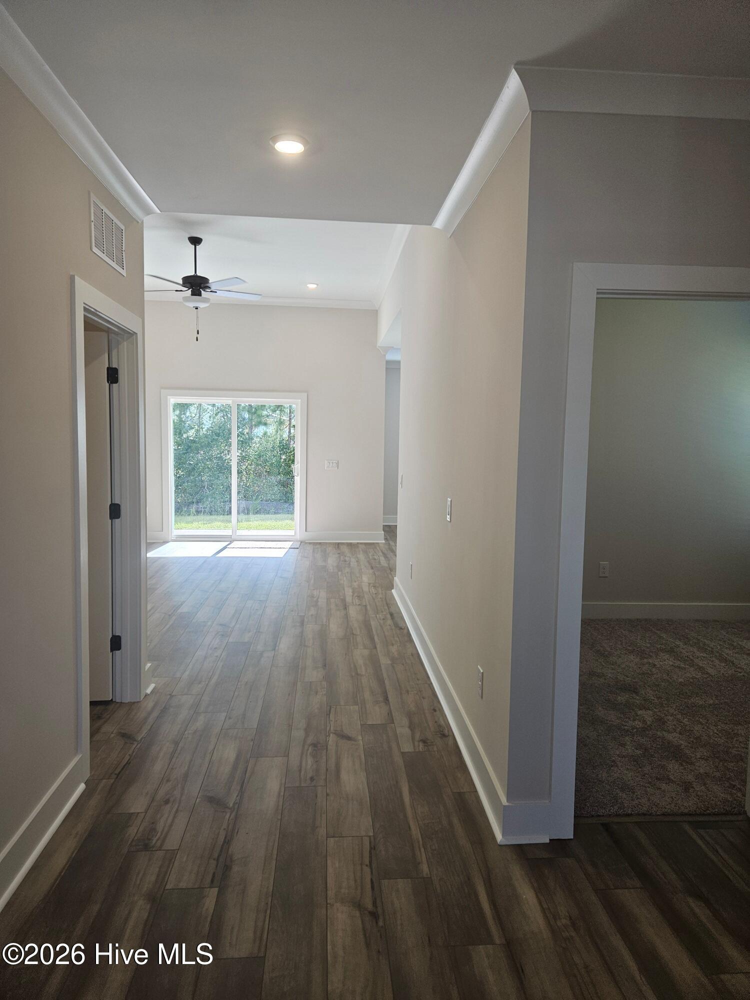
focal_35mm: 23
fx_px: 664
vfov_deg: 73.9
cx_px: 375
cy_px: 500
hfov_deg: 58.9
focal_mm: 5.4
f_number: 1.8
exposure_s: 1/120
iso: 64
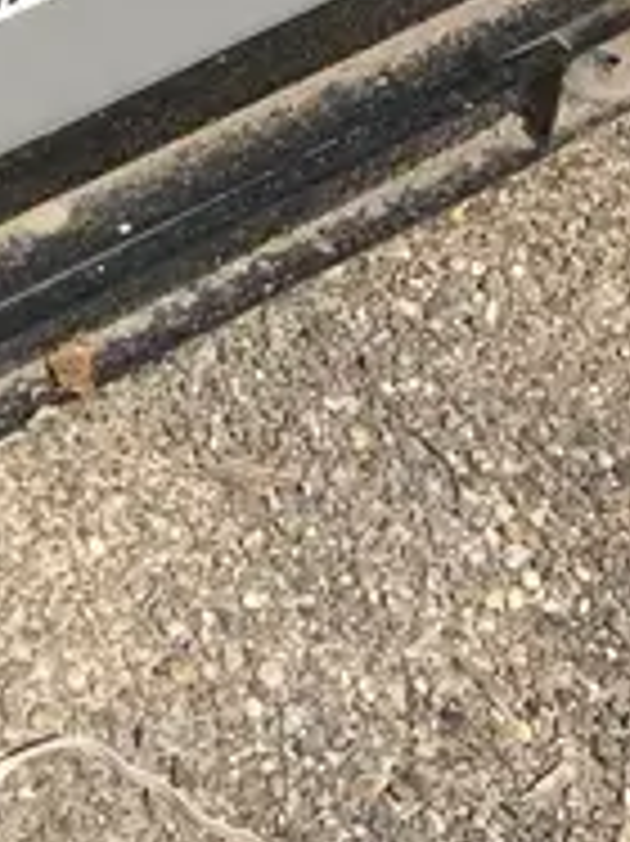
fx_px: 2672
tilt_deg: -28.7
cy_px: -772
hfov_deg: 12.7
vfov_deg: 15.0
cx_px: -351
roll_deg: -0.5
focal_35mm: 110
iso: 32
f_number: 1.8
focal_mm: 3.99
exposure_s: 1/3040
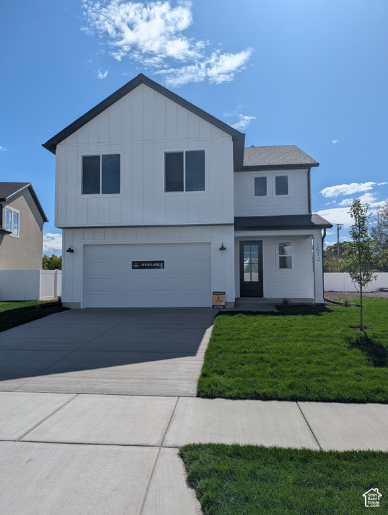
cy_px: 258
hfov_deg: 56.9
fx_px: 358
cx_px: 194
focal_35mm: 24
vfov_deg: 71.5
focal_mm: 6.9
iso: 21
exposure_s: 1/2252
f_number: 1.68
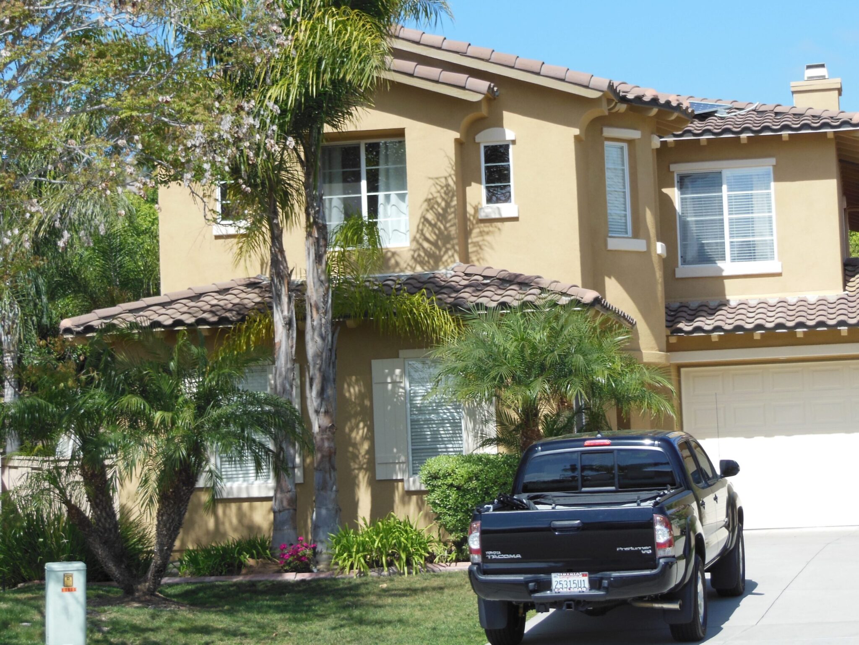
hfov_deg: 21.1
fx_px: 2308
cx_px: 430
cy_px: 322
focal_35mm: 93
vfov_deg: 15.9
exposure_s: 1/400
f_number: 5.6
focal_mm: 16.5
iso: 125
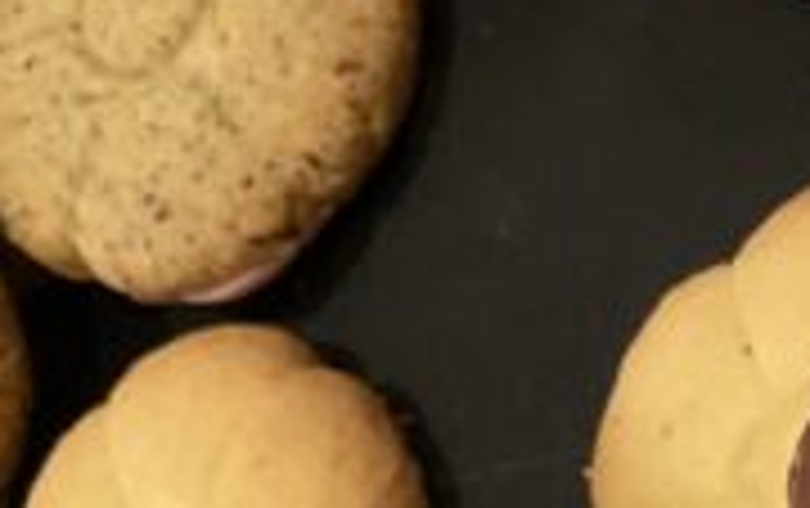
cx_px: 1280
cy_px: 994
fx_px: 2254
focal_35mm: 102
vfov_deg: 11.6
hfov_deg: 17.8
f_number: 1.8
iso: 500
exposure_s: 1/33
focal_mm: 4.25
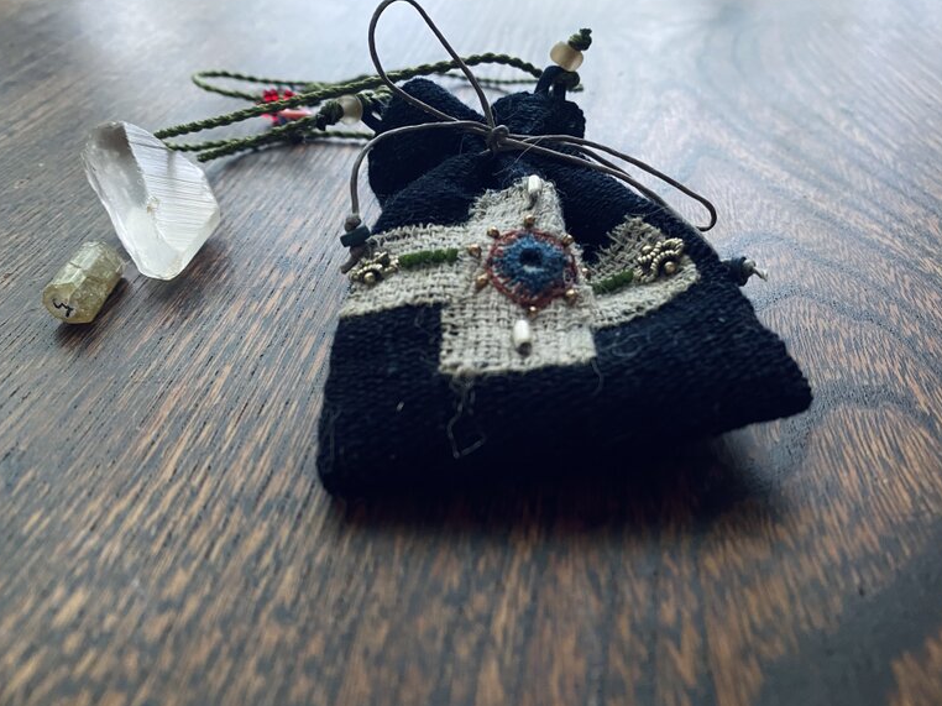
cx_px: 516
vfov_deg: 49.7
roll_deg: +1.9
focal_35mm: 28
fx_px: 762
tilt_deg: -34.0
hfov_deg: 63.3
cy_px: 357
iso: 500
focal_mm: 4.25
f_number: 1.8
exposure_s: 1/60
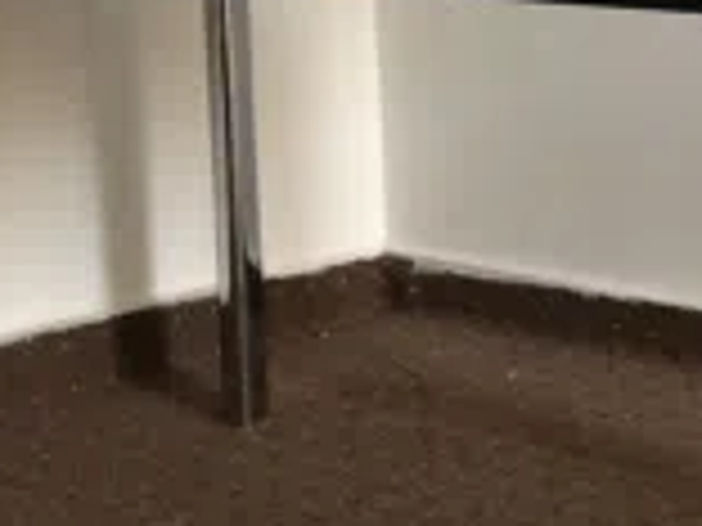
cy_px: 265
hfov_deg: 17.0
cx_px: 572
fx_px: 2332
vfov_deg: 12.9
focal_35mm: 115
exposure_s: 1/15
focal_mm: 4
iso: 50
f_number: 1.8
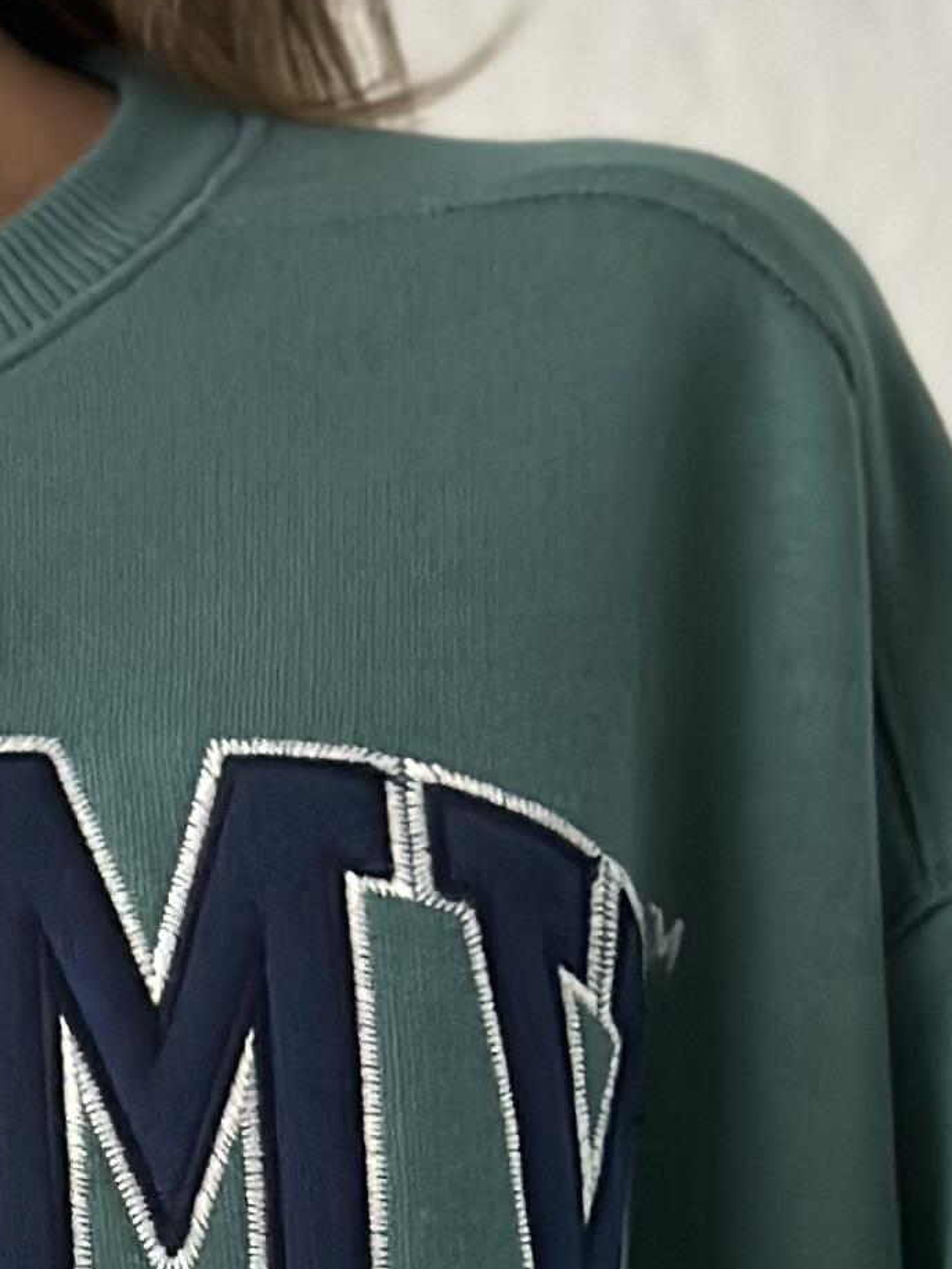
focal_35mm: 211
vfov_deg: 9.0
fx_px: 7735
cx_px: -354
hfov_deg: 7.0
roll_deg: -0.2
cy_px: 2220
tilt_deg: -1.0
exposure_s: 1/57
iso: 400
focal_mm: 6.86
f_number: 1.78
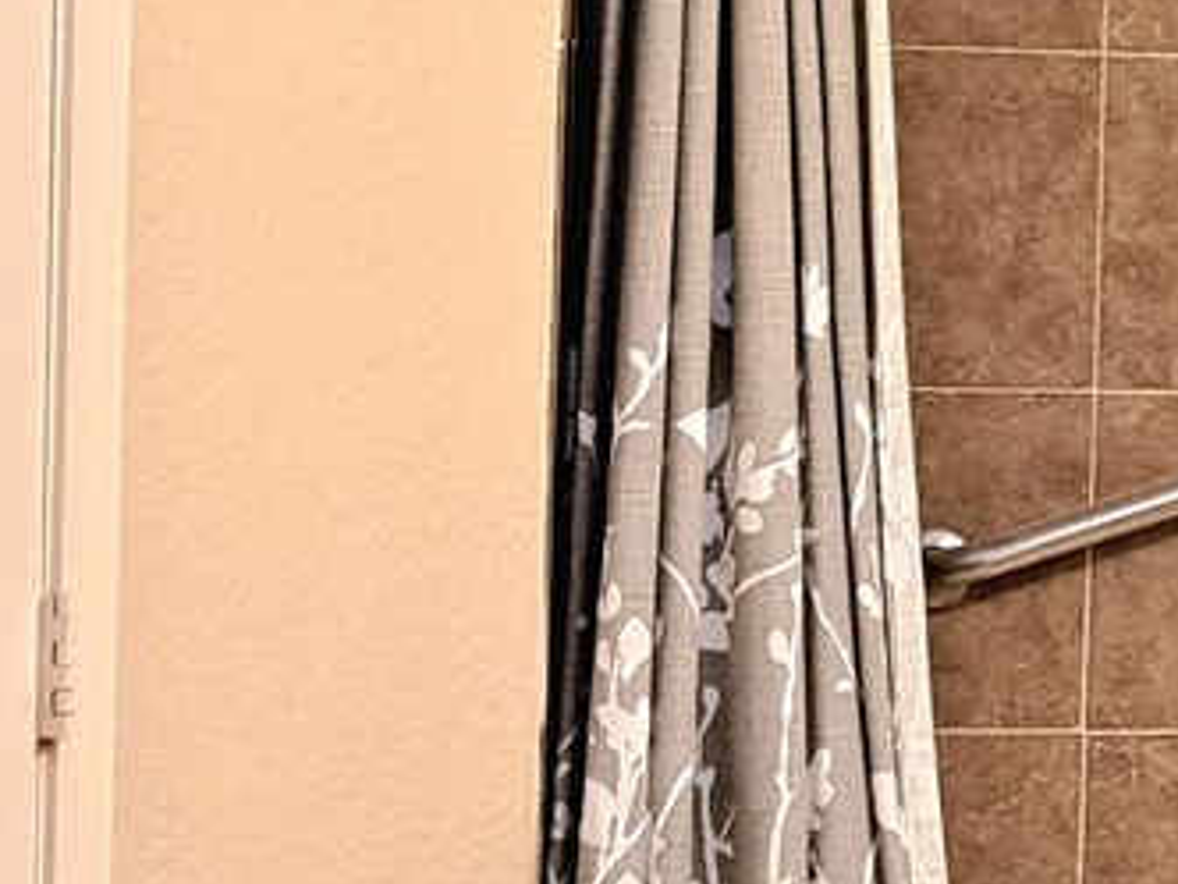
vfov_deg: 10.0
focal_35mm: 148
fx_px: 5037
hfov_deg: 12.8
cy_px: 96
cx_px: 1643
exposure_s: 1/40
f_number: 1.8
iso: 500
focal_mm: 5.23
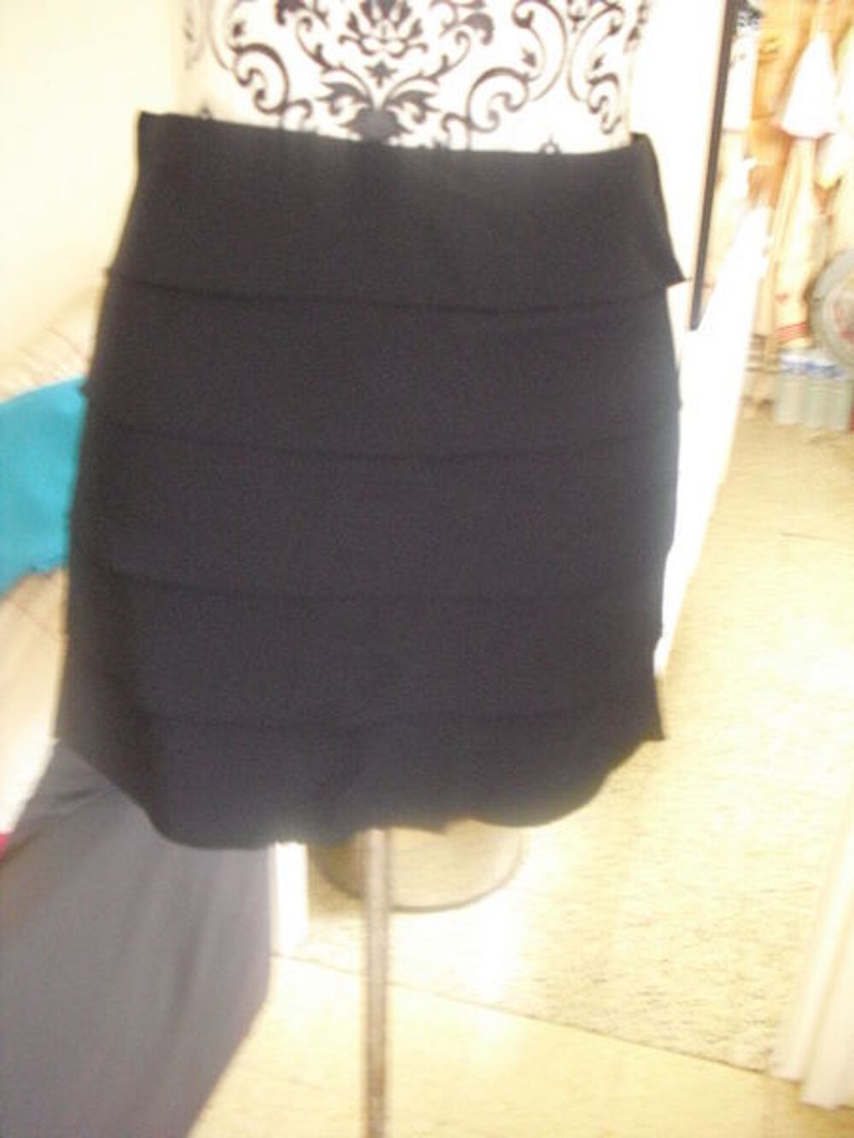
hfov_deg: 39.7
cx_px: 427
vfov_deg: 51.4
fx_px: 1184
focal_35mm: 36
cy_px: 569
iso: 800
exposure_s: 1/8
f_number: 3.1
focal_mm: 6.3
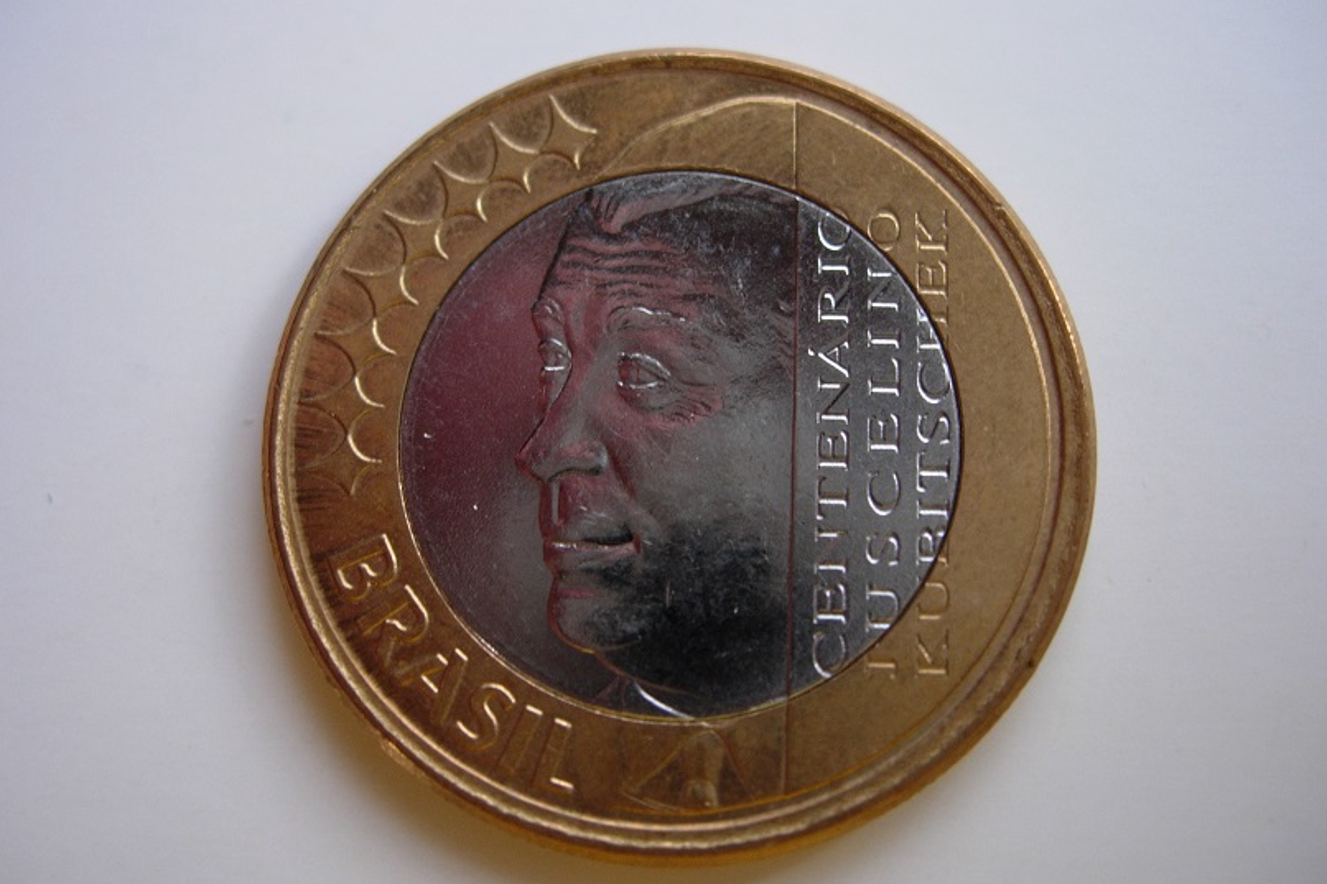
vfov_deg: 31.9
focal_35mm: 42
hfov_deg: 46.4
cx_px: 634
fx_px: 1548
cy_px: 463
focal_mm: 7.8
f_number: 2.8
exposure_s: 1/32
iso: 64
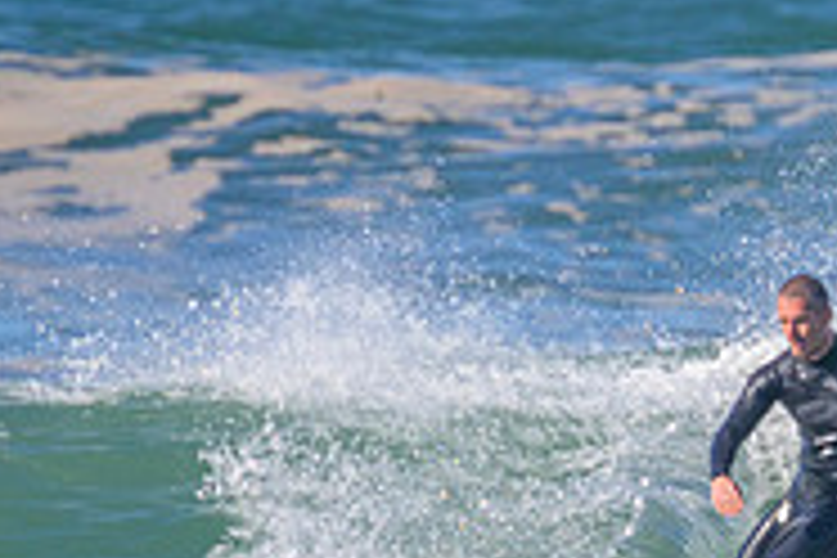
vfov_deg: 0.6
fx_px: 58097
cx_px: 792
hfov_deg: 0.8
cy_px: 650
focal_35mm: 2499
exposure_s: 1/2000
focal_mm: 800
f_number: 11
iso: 1400
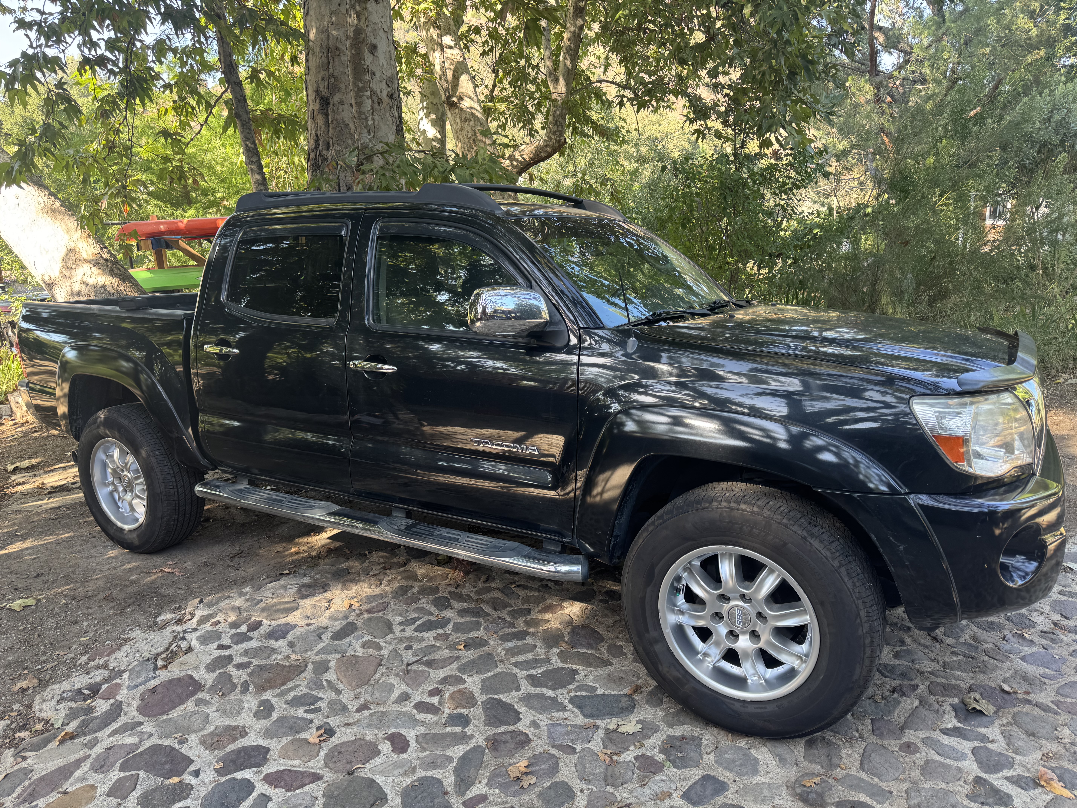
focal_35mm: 24
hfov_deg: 71.6
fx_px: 747
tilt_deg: -13.6
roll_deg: +3.4
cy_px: 404
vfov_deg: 56.8
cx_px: 538
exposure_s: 1/121
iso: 80
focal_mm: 6.76
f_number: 1.78
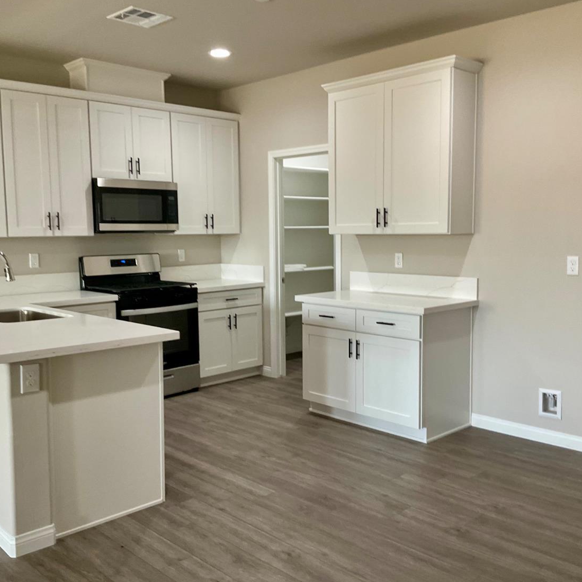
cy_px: 293
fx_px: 666
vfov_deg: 47.2
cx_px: 284
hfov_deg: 47.2
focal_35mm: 35
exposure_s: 1/60
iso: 64
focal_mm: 3
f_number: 1.8
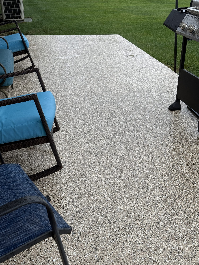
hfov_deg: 30.3
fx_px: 368
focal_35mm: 48
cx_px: 100
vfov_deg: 39.7
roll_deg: +0.2
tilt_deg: -23.4
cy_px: 132
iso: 80
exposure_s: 1/802
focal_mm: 6.76
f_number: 1.78
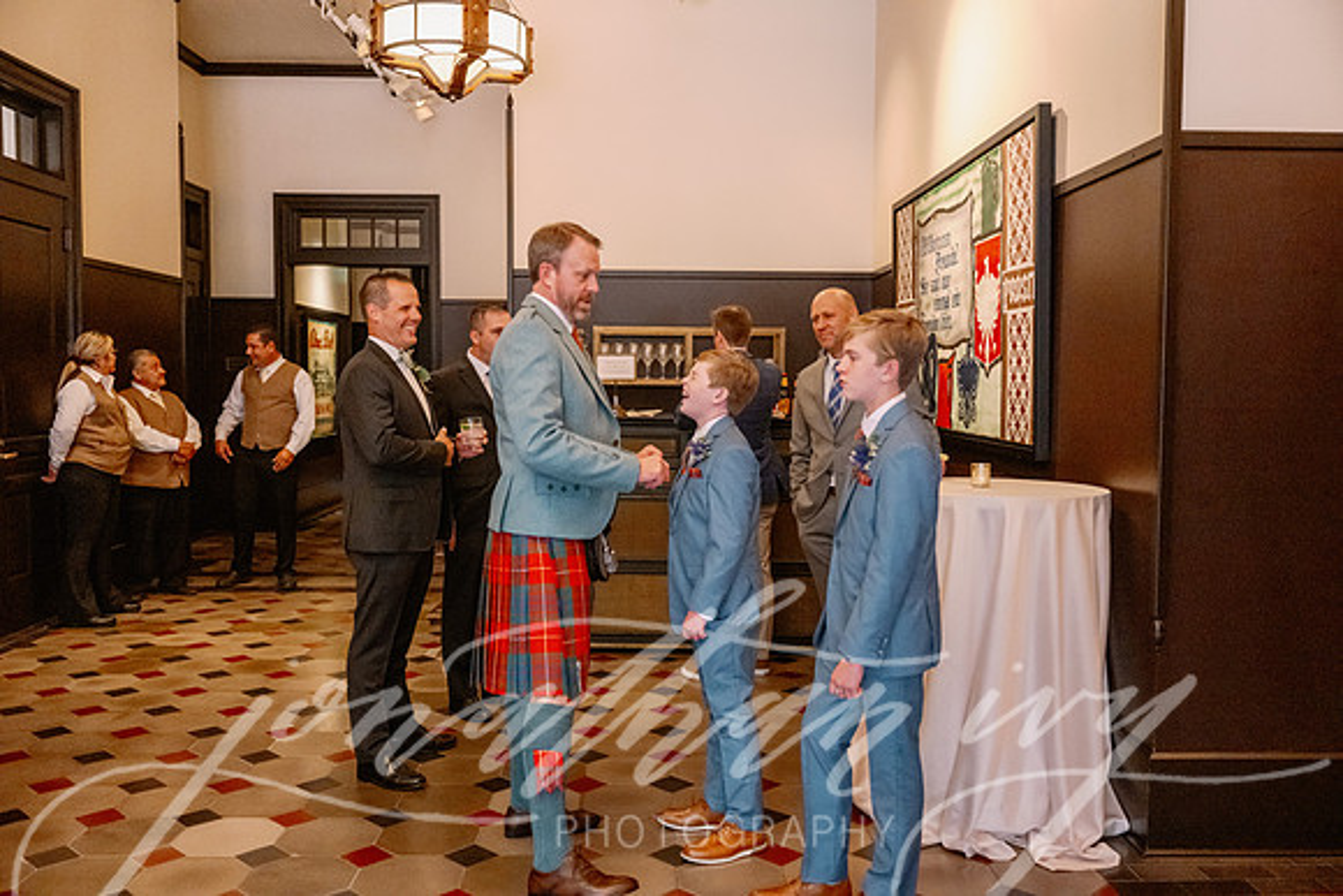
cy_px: 448
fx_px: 1175
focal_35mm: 32
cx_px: 672
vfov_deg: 41.7
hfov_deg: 59.5
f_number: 2.8
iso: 6400
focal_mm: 31.5
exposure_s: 1/320
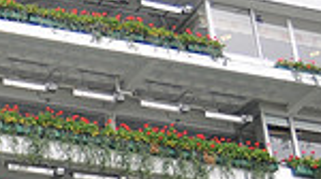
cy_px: 308
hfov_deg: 17.3
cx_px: -244
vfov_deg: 11.0
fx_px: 876
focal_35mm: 103
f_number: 2.8
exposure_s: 1/2000
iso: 400
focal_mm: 17
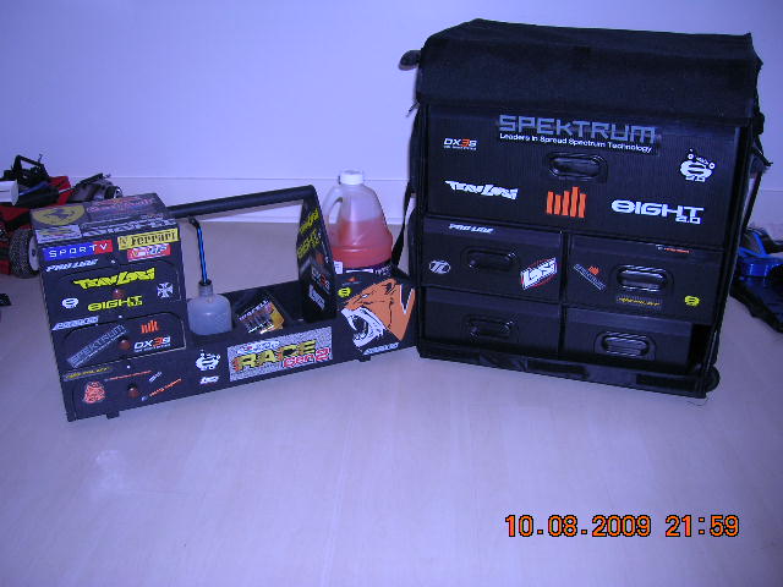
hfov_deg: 52.6
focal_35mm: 35
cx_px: 392
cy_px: 294
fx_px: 792
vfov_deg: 40.7
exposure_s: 1/60.1
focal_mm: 5.8
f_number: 2.9
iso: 50
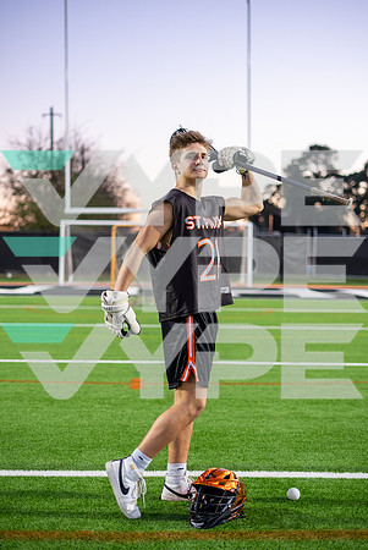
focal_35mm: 50
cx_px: 184
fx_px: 765
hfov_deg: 27.1
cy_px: 275
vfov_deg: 39.6
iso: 800
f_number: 1.8
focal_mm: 50
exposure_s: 1/400
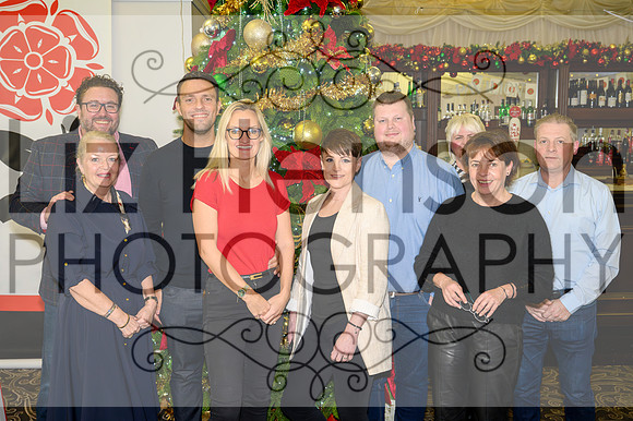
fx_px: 694
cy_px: 209
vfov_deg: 33.8
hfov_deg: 49.0
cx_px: 319
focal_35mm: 39
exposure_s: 1/100
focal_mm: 36
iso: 3200
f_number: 5
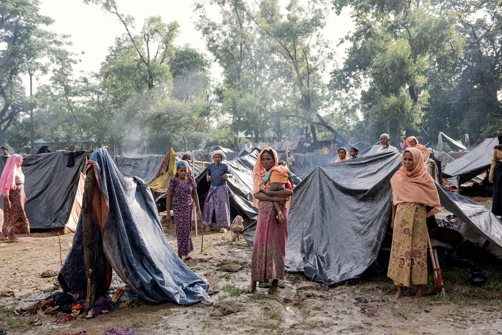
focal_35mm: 40
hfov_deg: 48.4
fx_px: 558
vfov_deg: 33.4
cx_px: 251
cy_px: 168
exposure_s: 1/320
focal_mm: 40
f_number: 4.5
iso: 250
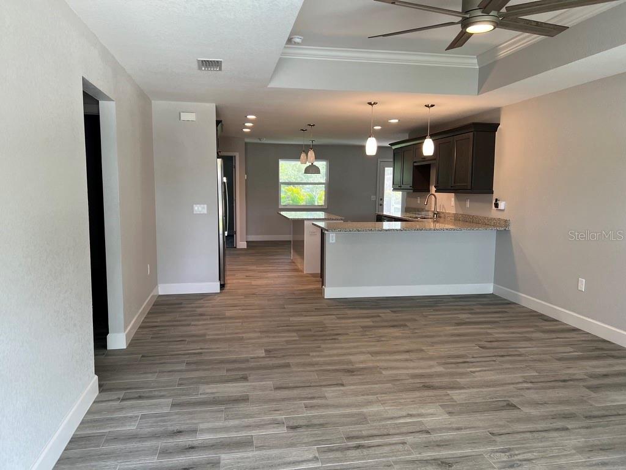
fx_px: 470
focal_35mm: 26
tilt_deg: -6.5
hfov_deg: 67.3
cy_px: 235
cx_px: 313
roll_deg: -0.5
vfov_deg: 53.1
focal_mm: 5.7
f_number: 1.5
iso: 125
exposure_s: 1/120
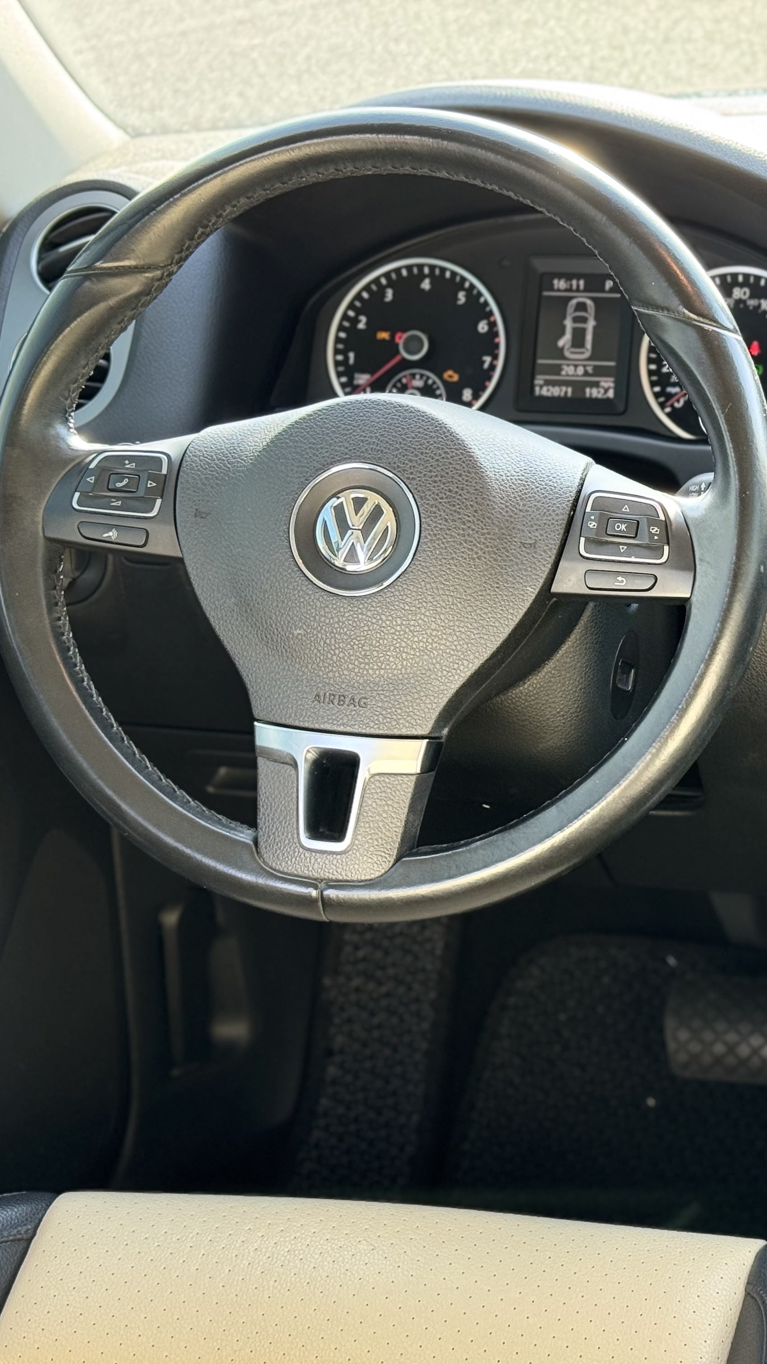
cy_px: 684
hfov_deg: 16.7
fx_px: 2531
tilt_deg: -20.9
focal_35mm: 70
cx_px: 825
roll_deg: +2.9
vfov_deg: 30.2
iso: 100
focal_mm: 6.76
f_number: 1.78
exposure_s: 1/101
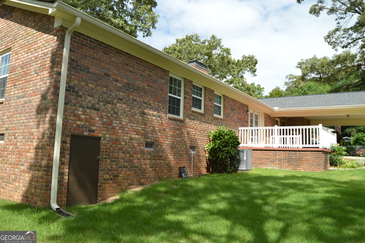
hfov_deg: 67.4
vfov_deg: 47.9
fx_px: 274
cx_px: 182
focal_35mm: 27
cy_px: 122
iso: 100
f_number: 8
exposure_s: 1/200
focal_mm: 18
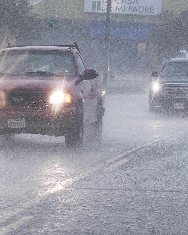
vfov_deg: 6.7
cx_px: 146
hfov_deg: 5.4
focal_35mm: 288
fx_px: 2003
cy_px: 76
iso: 1250
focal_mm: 95
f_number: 4
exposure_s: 1/1250
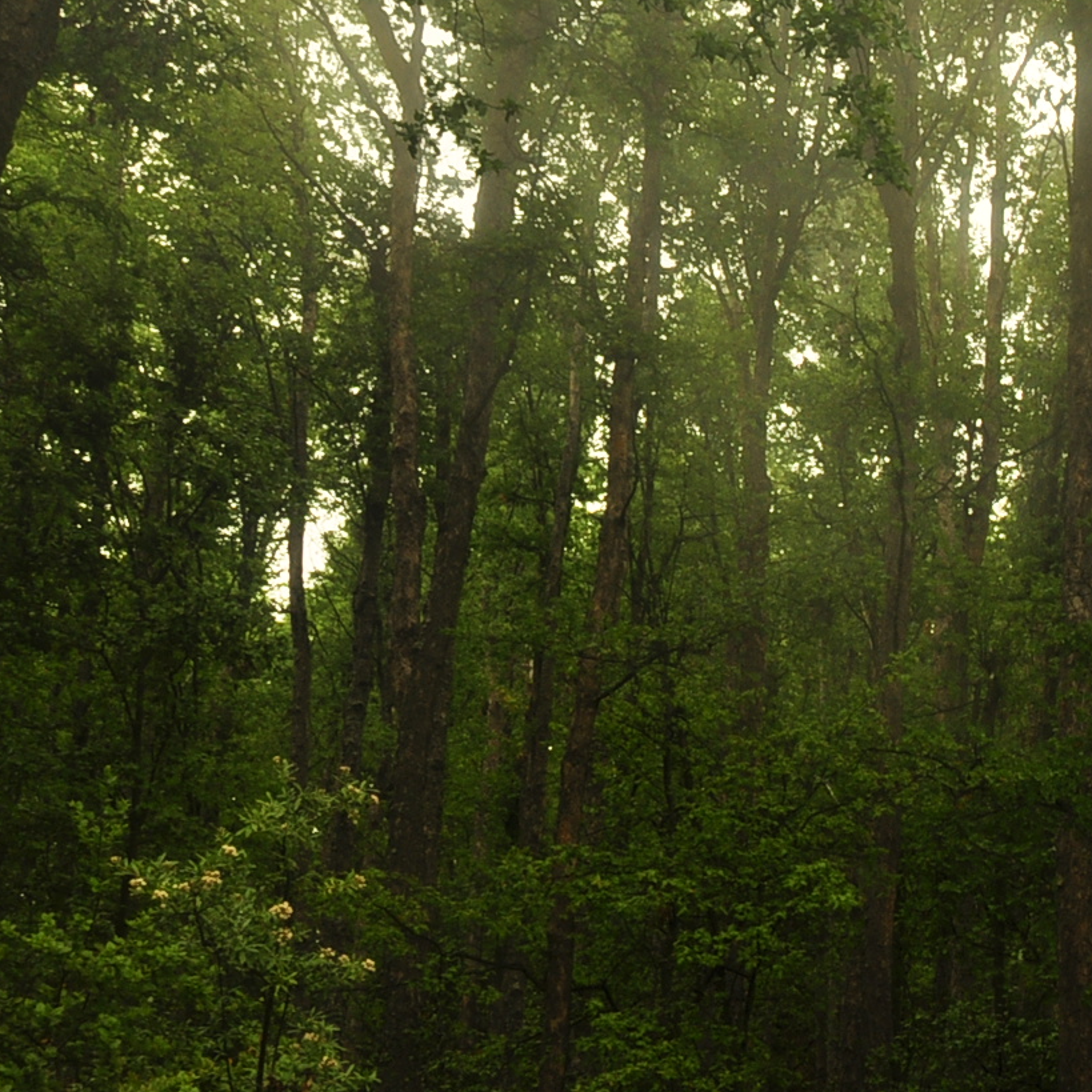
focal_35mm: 60
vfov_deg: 28.2
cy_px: 833
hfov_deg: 25.2
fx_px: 2141
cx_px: 1368
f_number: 22
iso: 200
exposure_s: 1/13
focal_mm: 18
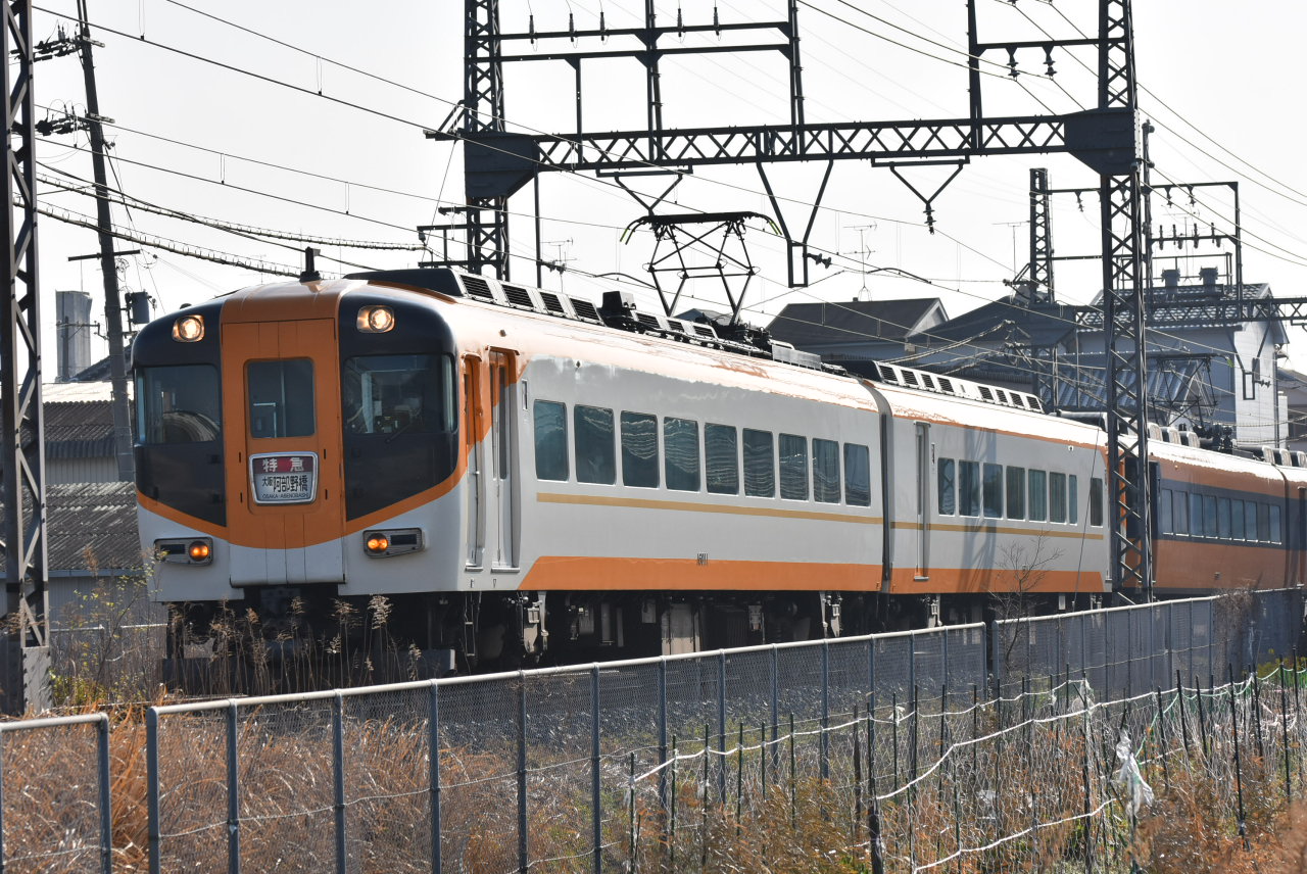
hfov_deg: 13.0
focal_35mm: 158
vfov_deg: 8.7
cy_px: 437
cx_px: 654
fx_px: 5723
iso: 400
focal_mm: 105
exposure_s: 1/2000
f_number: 7.1
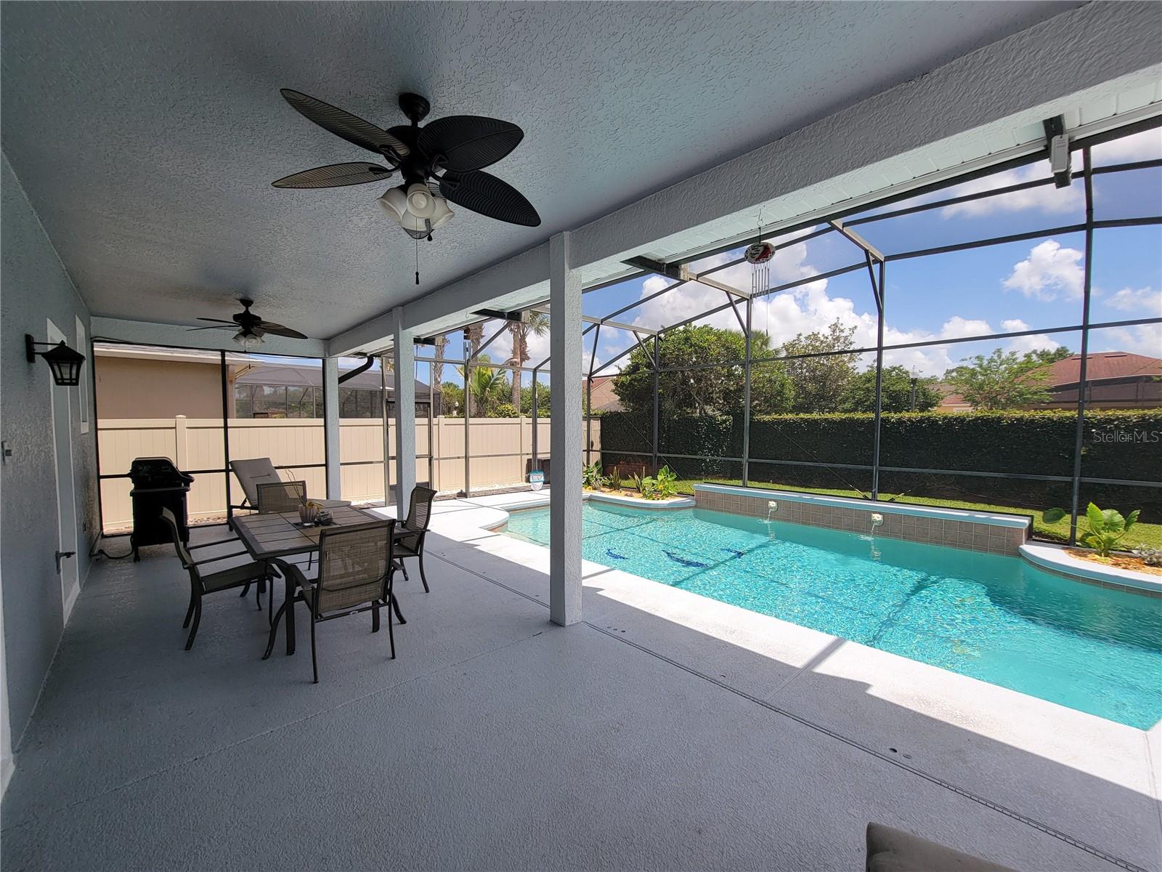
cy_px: 436
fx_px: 436
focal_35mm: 13
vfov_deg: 89.9
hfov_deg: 106.2
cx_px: 581
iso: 50
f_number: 2.2
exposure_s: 1/843
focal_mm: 2.2
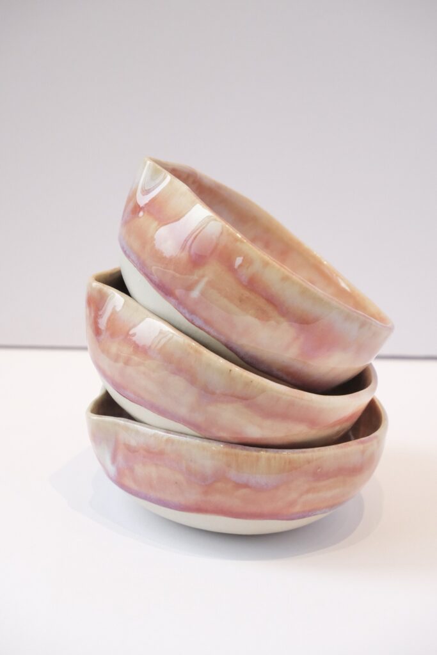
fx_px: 1219
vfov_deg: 30.1
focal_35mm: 67
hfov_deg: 20.3
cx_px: 218
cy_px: 328
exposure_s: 1/90
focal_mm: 44.5
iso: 6400
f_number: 5.6
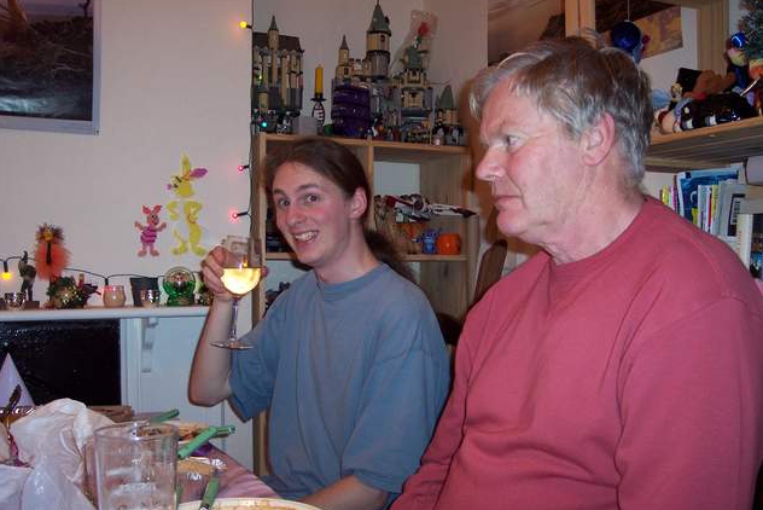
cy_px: 282
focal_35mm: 40
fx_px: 848
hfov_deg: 48.4
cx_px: 383
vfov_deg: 33.4
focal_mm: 8
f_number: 2.8
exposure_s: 1/30
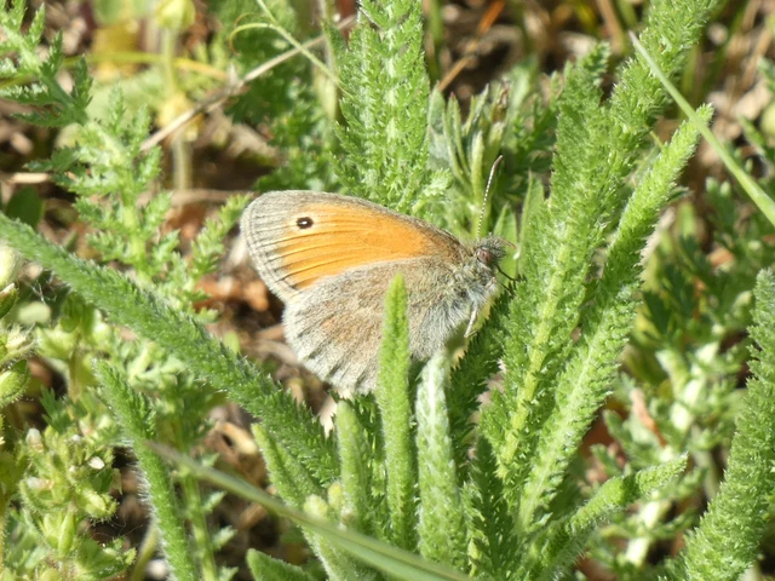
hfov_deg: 5.5
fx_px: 8105
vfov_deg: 4.1
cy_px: 290
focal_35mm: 362
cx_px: 388
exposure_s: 1/80
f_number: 5.6
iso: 100
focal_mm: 64.9
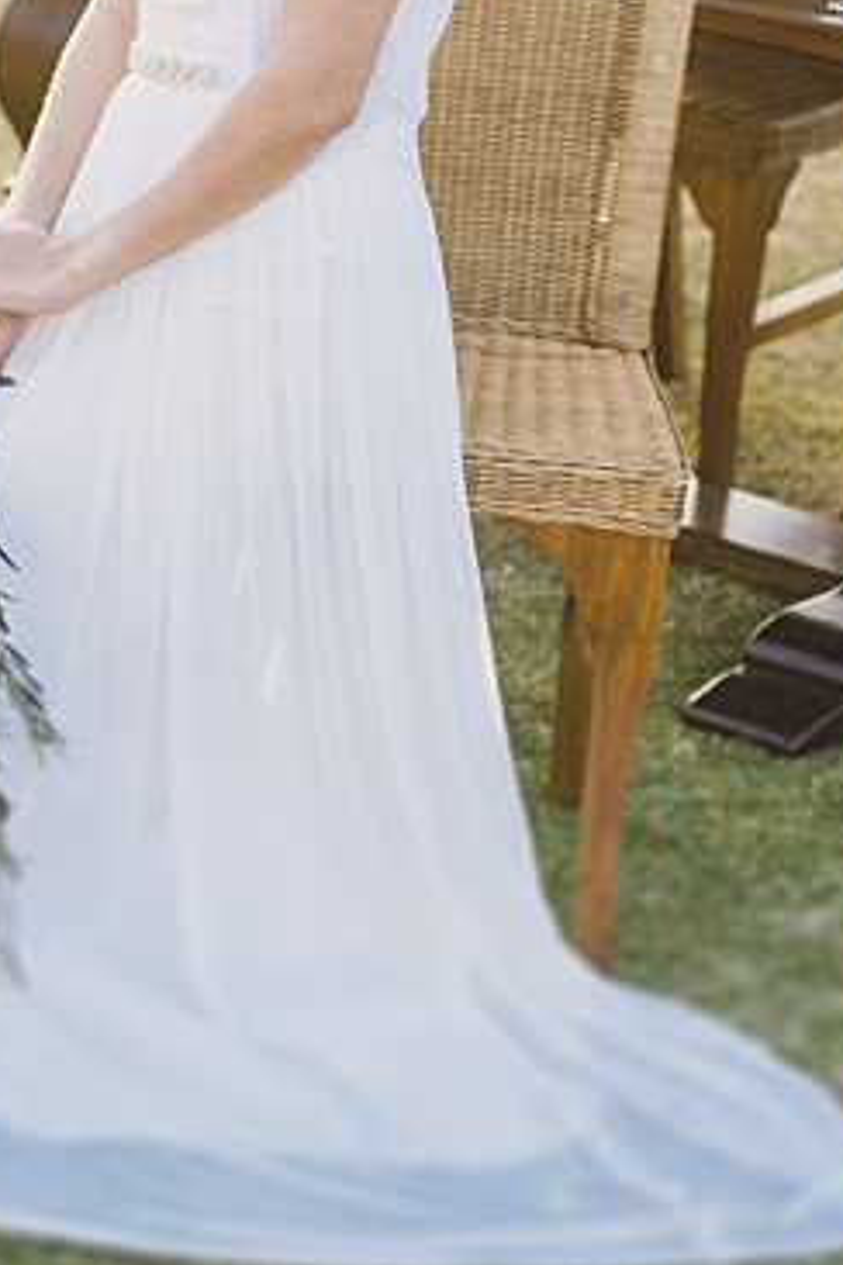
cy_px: 133
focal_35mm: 123
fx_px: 4320
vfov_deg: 16.4
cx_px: 162
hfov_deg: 11.1
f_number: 2
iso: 200
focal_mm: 50
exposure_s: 1/800
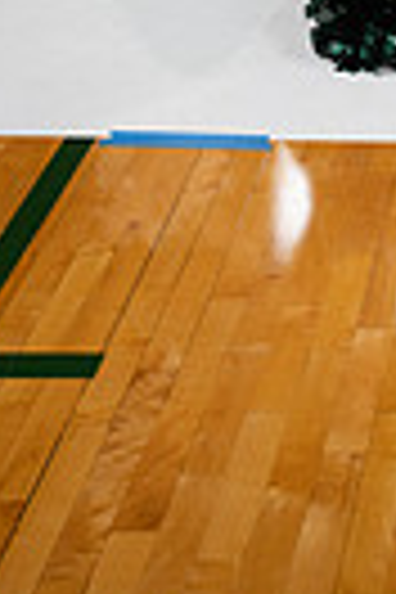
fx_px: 1683
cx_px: 644
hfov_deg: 12.6
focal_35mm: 102
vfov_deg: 17.4
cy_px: -378
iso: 640
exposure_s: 1/400
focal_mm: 30
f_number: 8
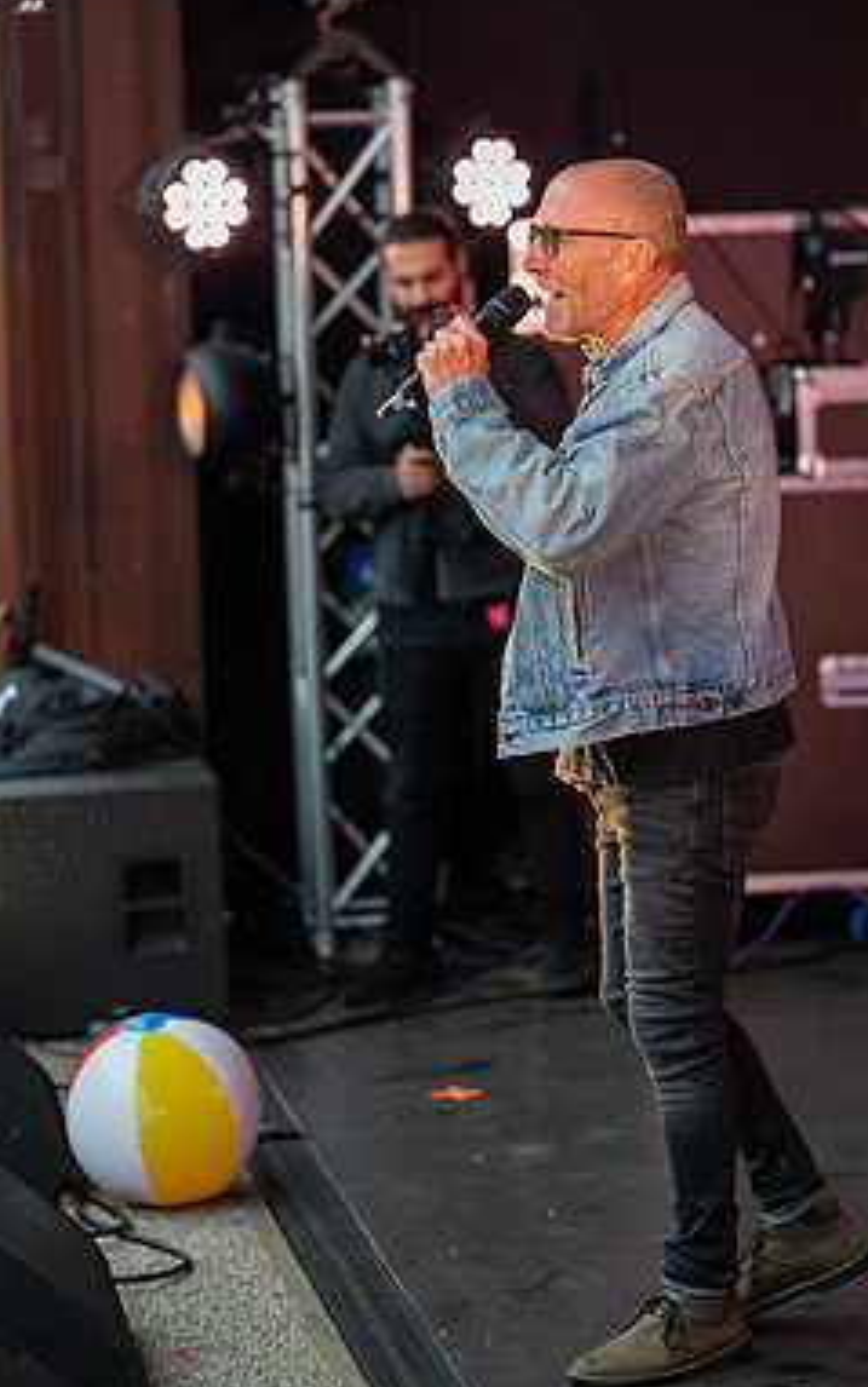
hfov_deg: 12.8
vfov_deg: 20.4
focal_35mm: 102
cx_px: 510
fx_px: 3858
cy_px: 595
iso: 250
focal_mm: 85
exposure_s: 1/200
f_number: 2
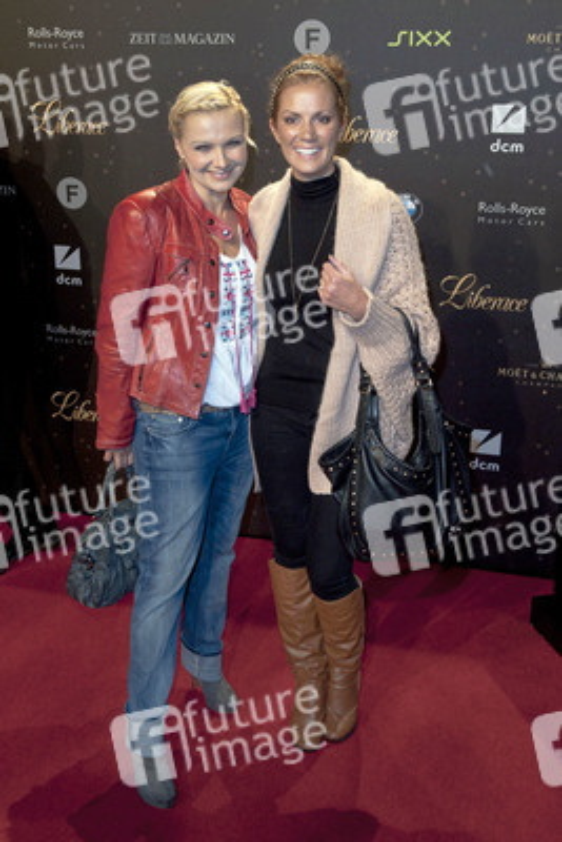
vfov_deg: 50.7
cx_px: 281
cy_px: 421
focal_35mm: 38
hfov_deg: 35.1
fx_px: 889
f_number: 6.3
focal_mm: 38
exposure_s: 1/160
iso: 1250
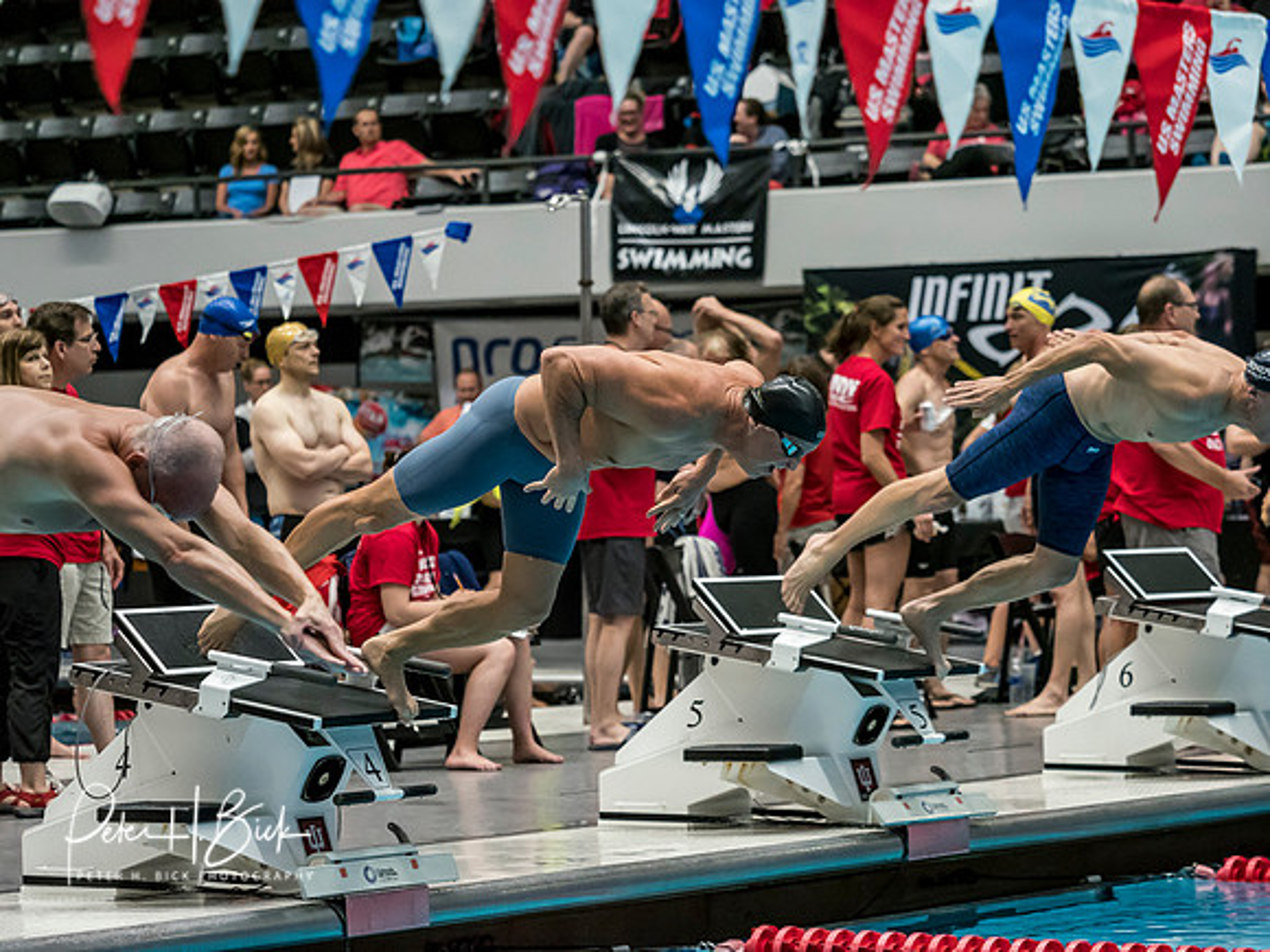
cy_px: 476
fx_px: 5356
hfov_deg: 13.5
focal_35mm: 146
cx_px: 635
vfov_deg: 10.2
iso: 3200
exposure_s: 1/1000
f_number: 2.8
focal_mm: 73
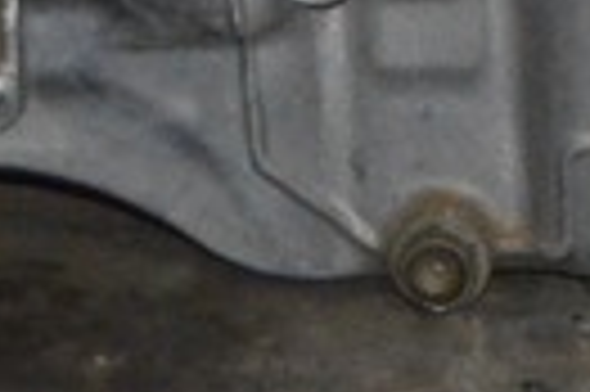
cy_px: -1030
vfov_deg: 3.8
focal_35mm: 340
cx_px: 243
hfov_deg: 6.1
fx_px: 5564
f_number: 4.2
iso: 2800
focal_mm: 29
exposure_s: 1/60
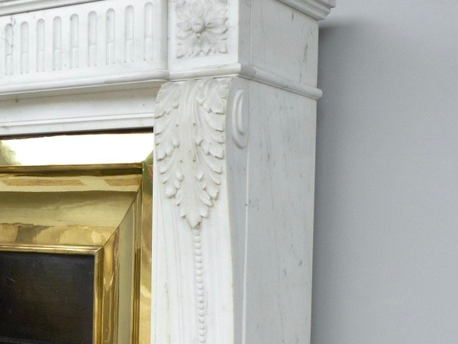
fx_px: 873
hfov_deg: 28.4
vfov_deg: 22.0
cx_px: 53
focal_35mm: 66
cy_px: 271
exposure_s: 1/100
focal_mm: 5.9
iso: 100
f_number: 3.6
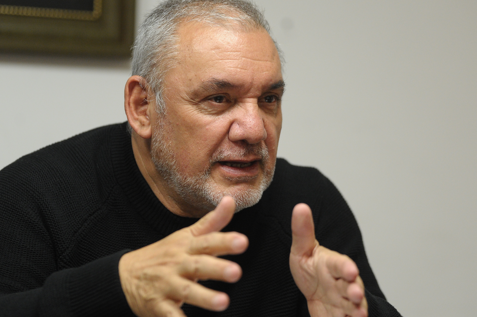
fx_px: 1668
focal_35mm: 126
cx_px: 239
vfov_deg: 10.9
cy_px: 154
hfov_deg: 16.3
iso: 2500
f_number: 2.8
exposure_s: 1/320
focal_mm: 92
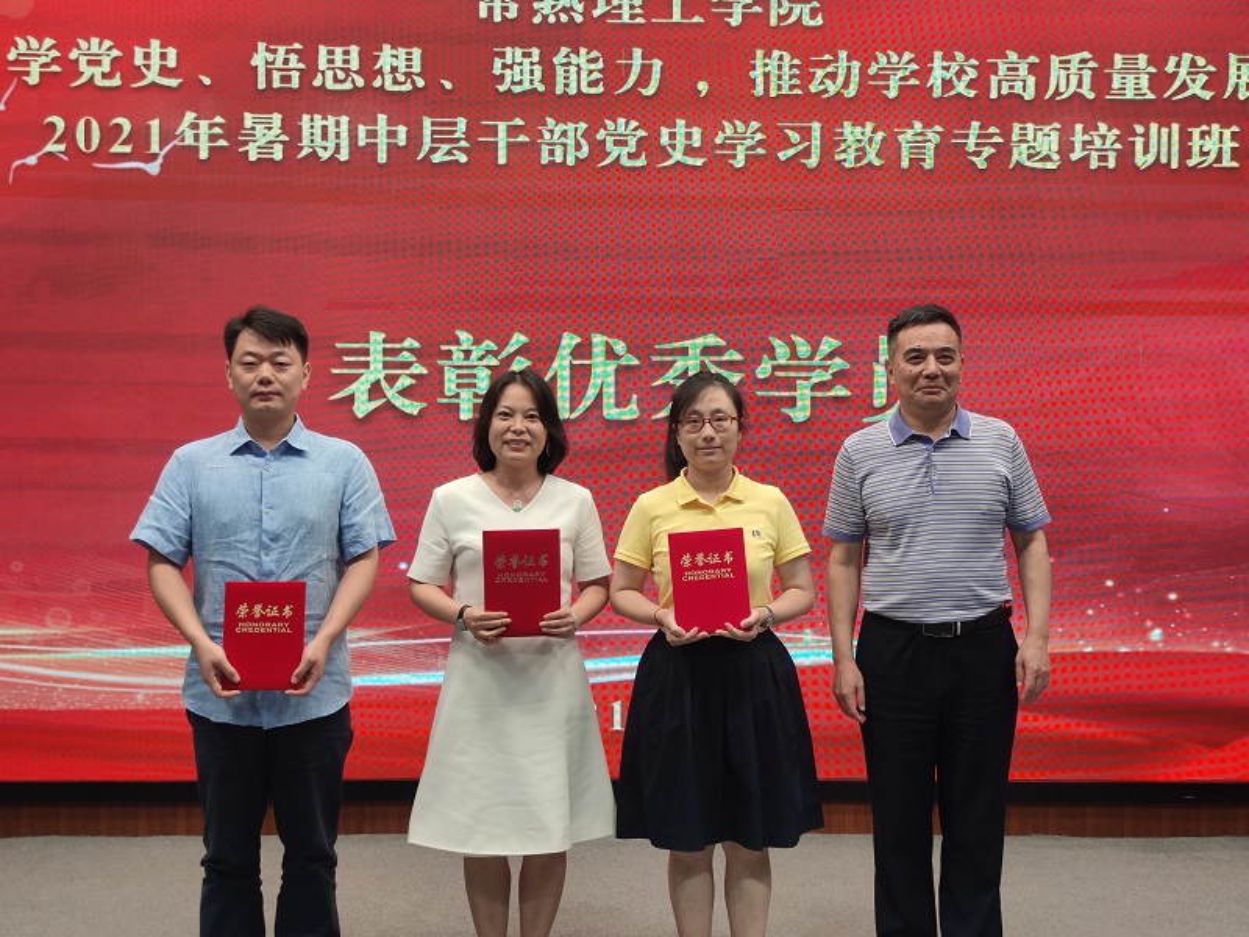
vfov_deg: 34.3
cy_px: 468
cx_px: 624
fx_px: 1515
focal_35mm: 42
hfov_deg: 44.8
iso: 52
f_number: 1.69
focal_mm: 6.72
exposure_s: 1/100
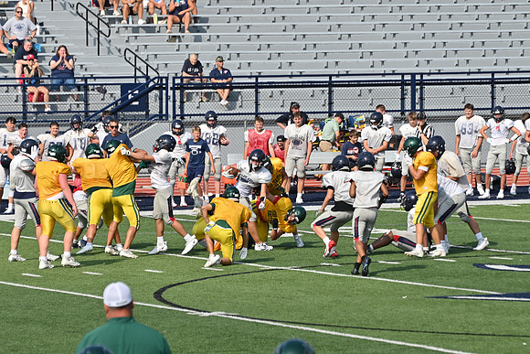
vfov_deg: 4.8
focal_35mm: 285
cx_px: 265
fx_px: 4197
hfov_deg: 7.2
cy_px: 177
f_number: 5.6
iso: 100
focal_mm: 190
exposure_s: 1/800
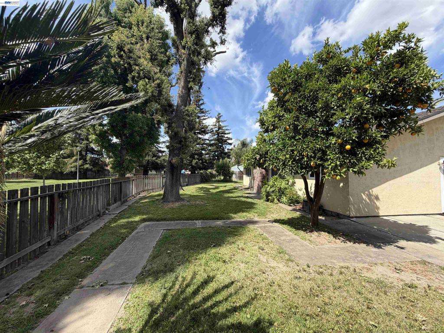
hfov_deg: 102.1
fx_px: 180
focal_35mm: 14
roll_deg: -0.1
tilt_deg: +2.2
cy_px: 166
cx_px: 222
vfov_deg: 85.7
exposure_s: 1/770
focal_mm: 2.22
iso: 40
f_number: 2.2
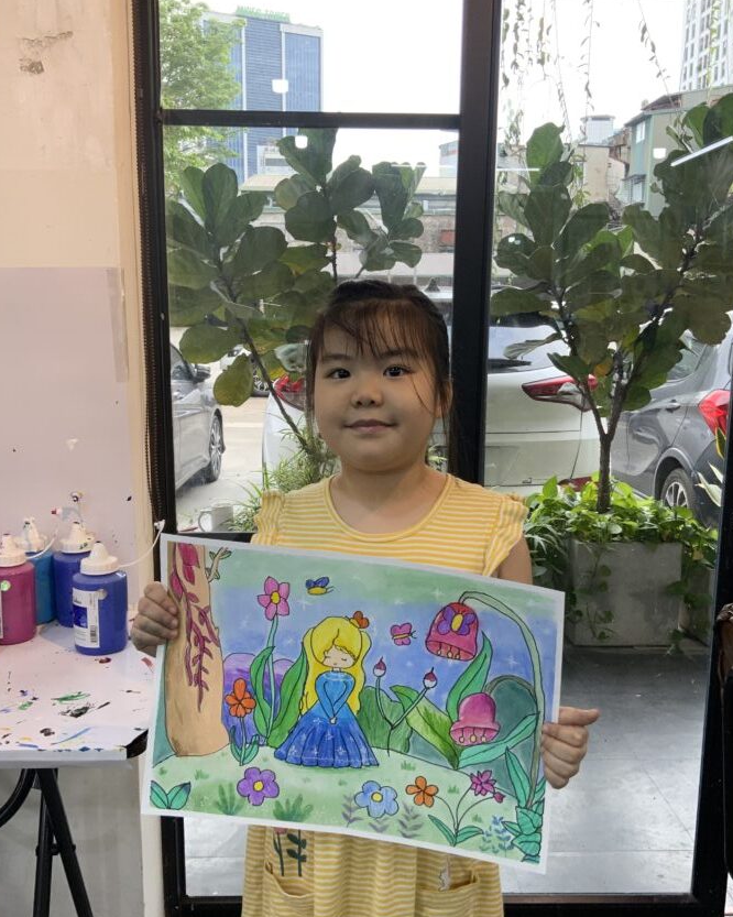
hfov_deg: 43.3
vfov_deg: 52.8
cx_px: 366
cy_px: 474
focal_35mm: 34
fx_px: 922
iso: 64
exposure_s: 1/100
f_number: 1.8
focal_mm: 3
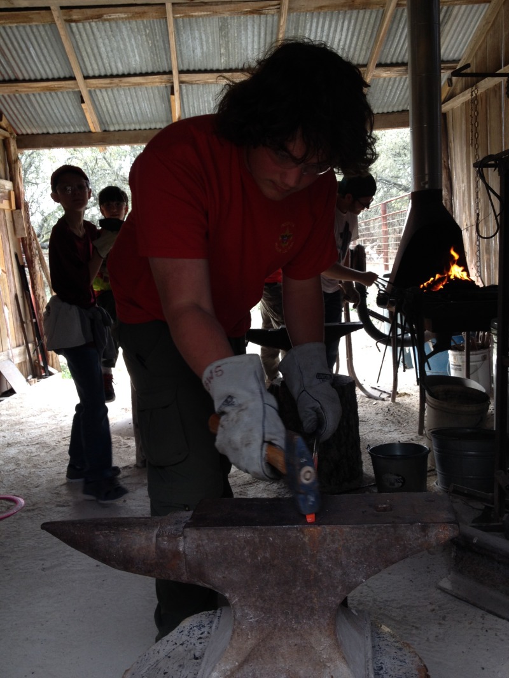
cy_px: 339
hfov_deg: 40.7
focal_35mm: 35
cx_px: 254
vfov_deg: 52.6
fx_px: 686
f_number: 2.4
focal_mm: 4.28
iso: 50
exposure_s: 1/80
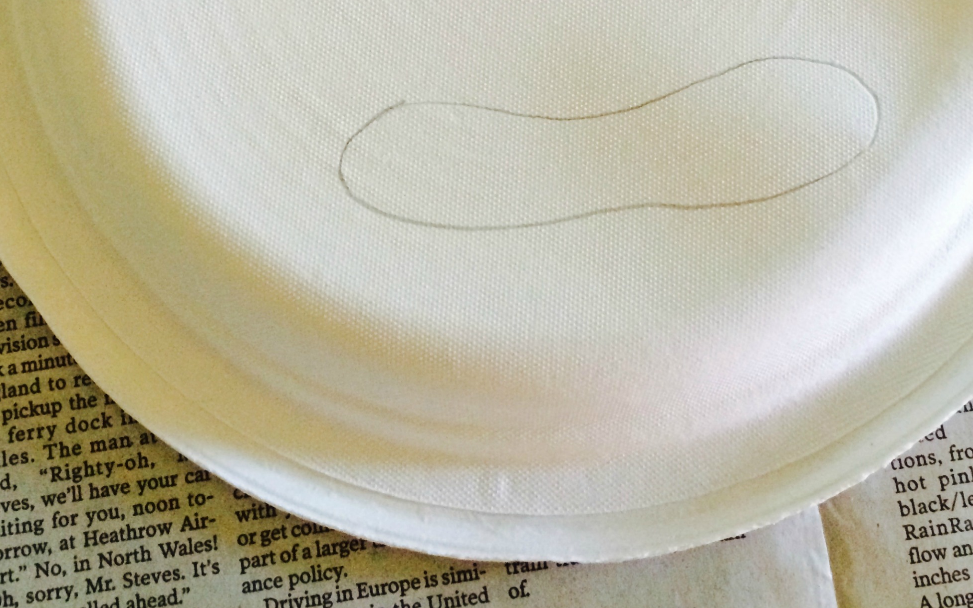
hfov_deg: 39.5
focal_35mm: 51
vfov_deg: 24.1
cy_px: -20
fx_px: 1352
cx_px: 528
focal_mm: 4.12
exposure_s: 1/24
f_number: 2.2
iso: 320
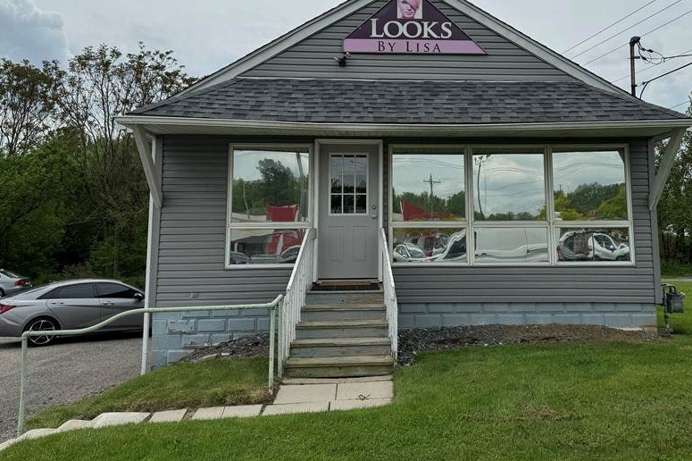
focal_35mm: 33
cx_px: 410
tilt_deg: +6.3
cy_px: 154
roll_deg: -0.2
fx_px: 634
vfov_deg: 39.5
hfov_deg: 56.9
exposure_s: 1/10417
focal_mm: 6.76
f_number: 1.78
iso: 80
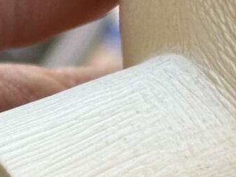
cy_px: 123
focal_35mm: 369
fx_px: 2517
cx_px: -47
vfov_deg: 4.0
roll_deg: -0.4
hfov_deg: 5.3
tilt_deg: -23.1
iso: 64
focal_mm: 6.86
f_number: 1.78
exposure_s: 1/508
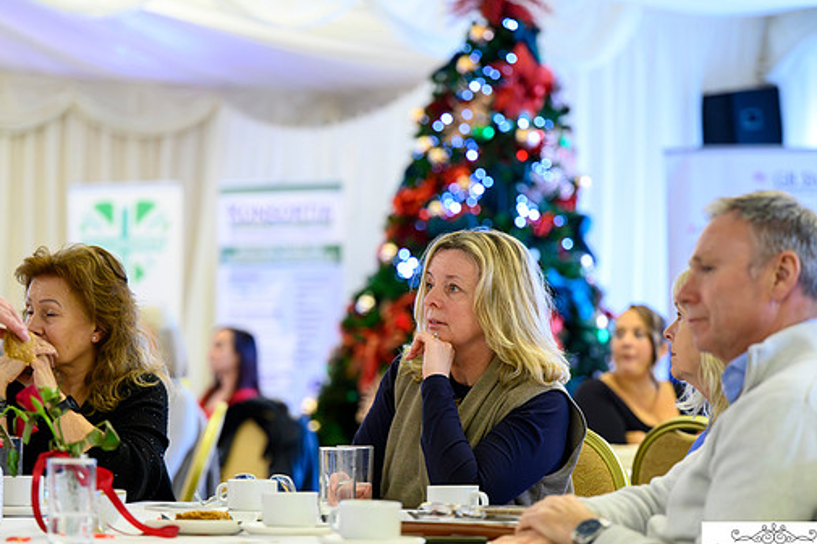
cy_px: 306
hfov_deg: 17.8
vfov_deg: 11.9
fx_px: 2608
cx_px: 383
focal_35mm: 115
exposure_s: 1/200
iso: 12800
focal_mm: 98
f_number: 2.8
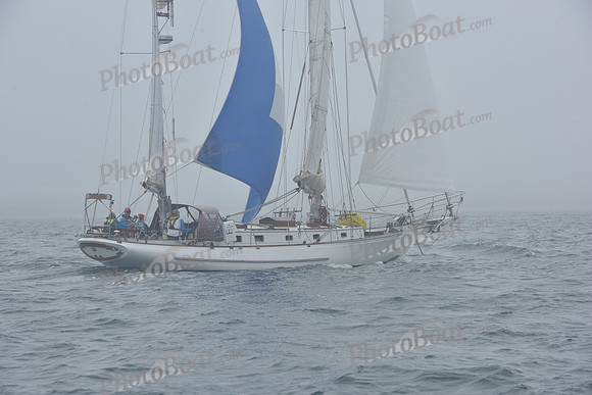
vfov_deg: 10.2
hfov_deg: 15.2
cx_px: 296
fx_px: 2220
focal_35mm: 135
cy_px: 198
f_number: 10
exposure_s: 1/800
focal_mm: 135
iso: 250
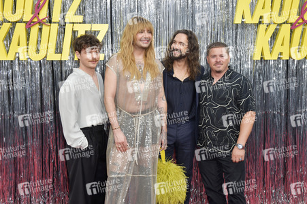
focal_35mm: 46
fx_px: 392
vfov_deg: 29.2
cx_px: 154
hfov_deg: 42.8
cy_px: 102
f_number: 6.3
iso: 640
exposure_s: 1/200
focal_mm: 46
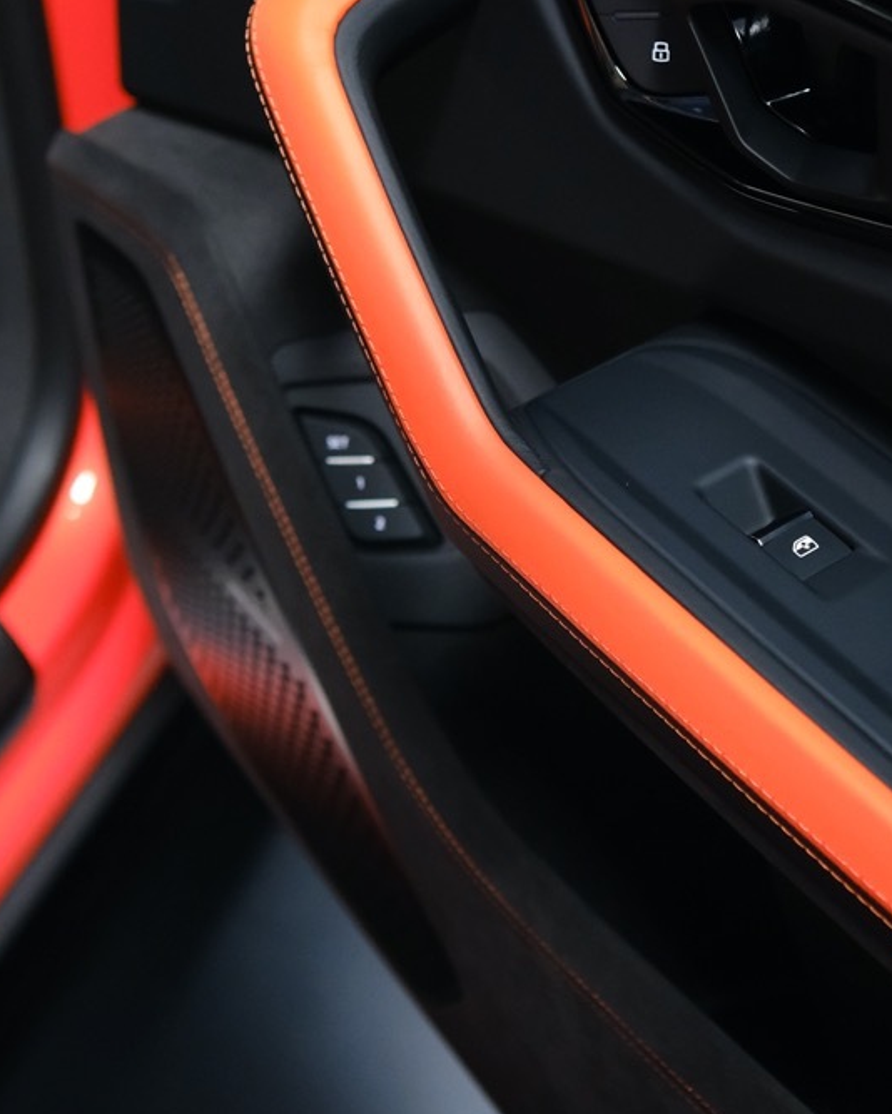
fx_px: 2078
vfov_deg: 29.9
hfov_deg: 24.2
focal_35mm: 63
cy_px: 417
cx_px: 458
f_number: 2.5
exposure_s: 1/160
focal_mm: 23
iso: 3200
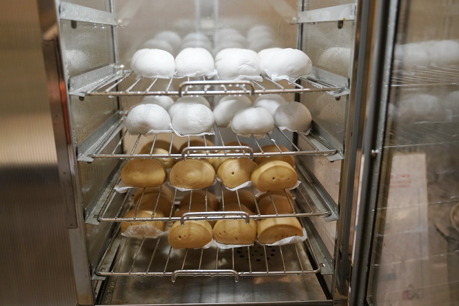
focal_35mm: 38
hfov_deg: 50.7
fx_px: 484
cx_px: 230
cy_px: 153
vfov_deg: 35.1
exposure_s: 1/160
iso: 3200
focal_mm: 38
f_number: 2.8
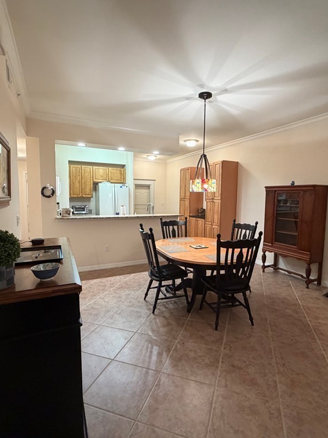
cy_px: 217
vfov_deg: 84.7
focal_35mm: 19
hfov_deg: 68.6
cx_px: 174
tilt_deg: -4.1
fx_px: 240
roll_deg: -0.6
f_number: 2.2
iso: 320
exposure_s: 1/60
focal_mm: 2.22
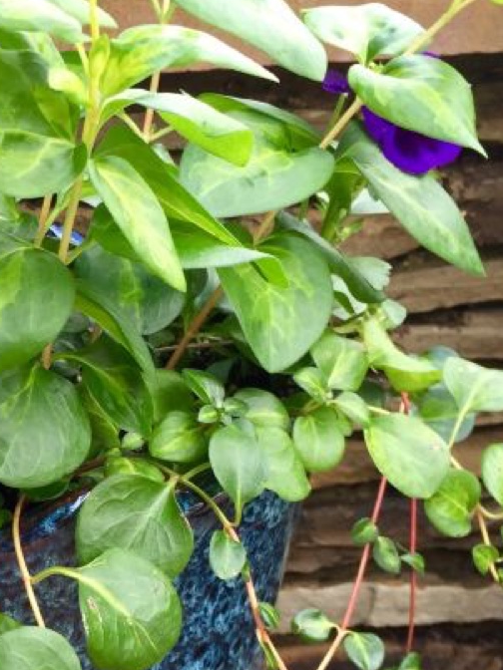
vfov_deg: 27.6
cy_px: 529
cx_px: -38
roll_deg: +3.7
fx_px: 1337
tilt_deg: -29.4
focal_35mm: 69
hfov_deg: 20.4
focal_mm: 4.15
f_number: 2.2
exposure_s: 1/122
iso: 32
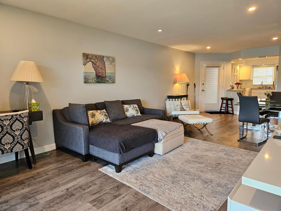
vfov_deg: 58.9
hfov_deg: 73.9
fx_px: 187
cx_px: 140
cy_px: 106
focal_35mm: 23
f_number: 1.8
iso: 250
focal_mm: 5.4
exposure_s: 1/120
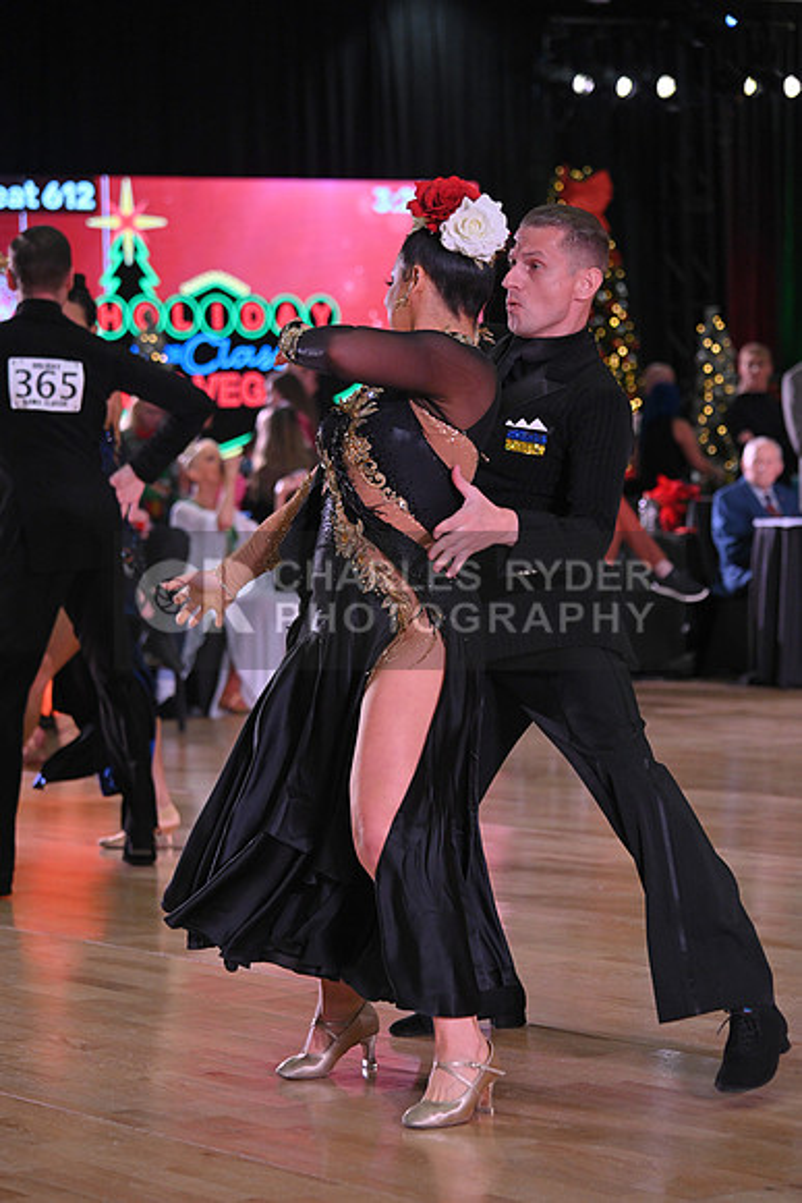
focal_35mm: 110
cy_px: 602
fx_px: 3673
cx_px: 401
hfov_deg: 12.5
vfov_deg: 18.6
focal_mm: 110
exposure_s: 1/400
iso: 2000
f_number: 5
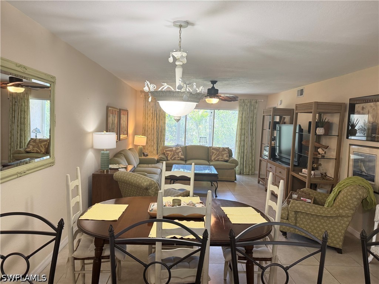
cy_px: 142
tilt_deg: -5.7
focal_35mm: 24
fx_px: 263
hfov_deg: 71.6
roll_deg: -2.3
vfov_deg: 56.8
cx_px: 190
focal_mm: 6.76
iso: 200
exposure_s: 1/120
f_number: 1.78
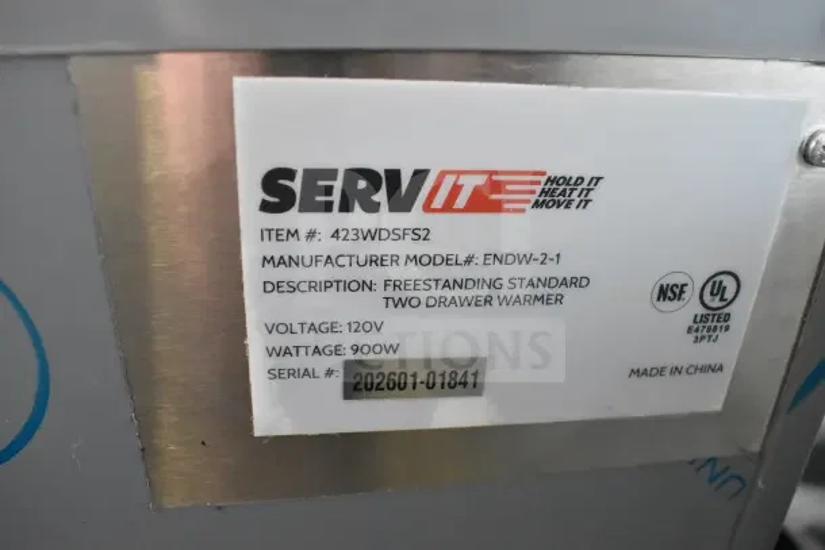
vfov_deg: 43.6
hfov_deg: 61.9
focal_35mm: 30
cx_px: 412
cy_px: 275
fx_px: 688
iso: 6400
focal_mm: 20
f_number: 5
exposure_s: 1/100
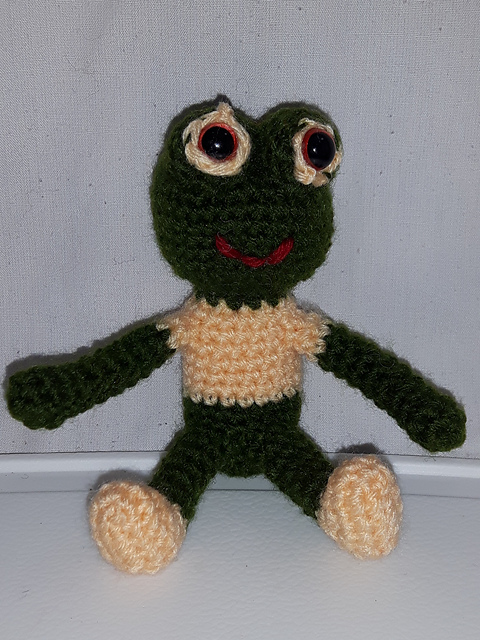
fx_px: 573
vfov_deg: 58.4
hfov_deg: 45.4
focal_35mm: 31
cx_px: 240
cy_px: 320
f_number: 1.9
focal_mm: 3.7
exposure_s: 1/255
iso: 40
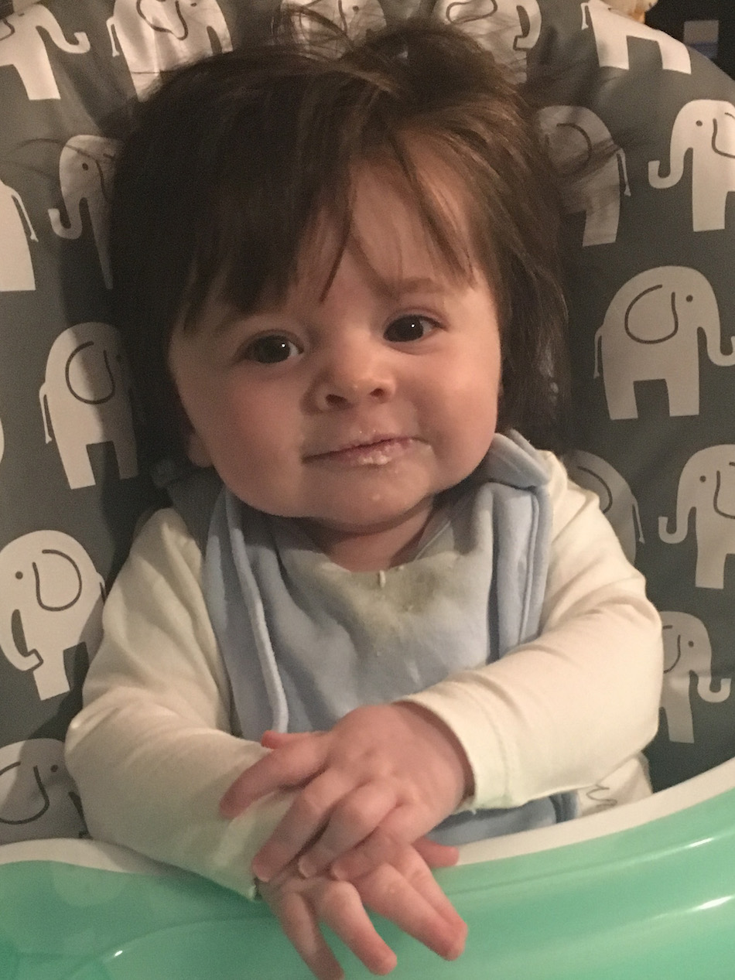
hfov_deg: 48.2
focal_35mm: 29
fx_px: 821
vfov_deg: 61.7
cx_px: 368
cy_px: 490
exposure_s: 1/17
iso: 640
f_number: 2.2
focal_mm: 4.2
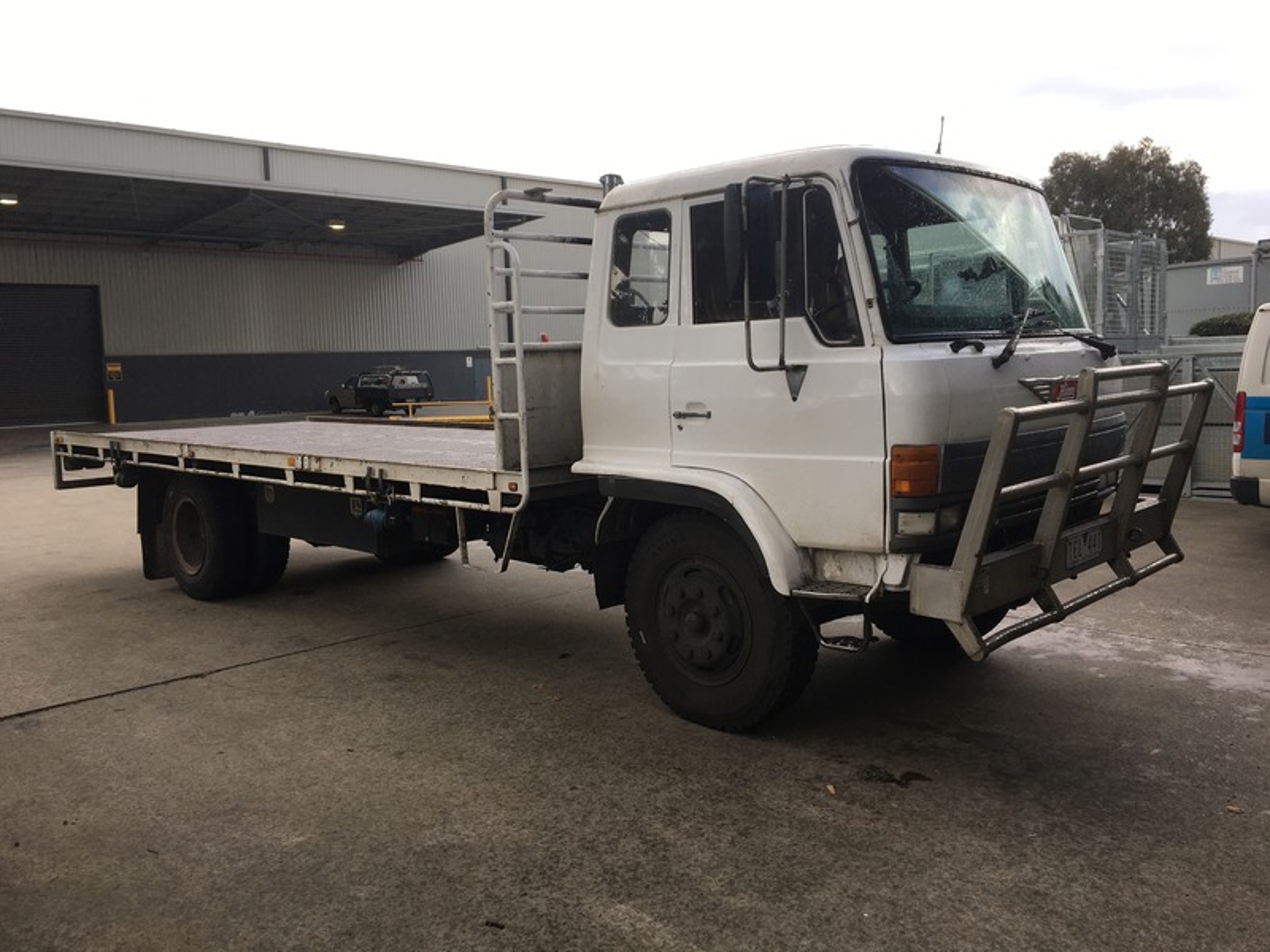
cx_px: 635
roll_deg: +1.9
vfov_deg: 48.2
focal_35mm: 29
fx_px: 1064
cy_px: 476
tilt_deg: -7.1
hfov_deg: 61.7
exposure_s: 1/122
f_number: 2.2
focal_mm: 4.15
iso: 25
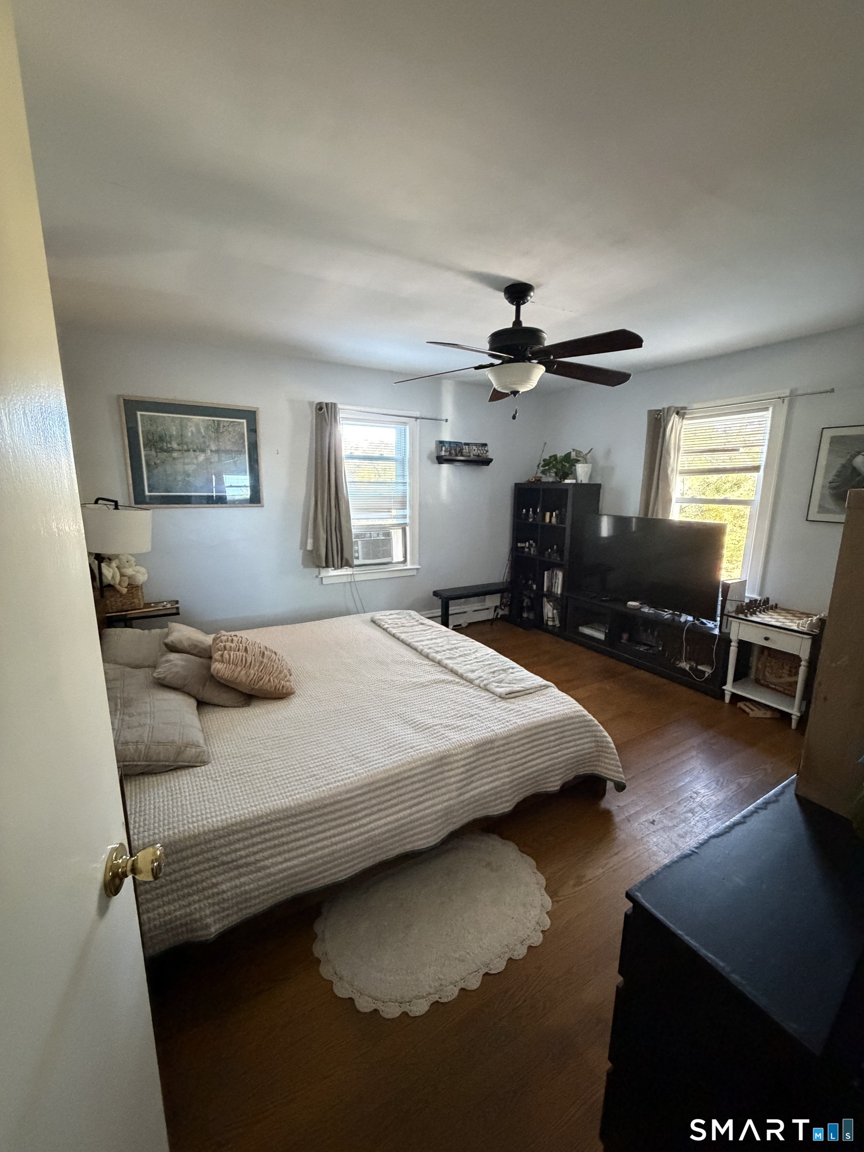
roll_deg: -0.6
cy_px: 576
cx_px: 432
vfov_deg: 102.1
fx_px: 466
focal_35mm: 14
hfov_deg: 85.7
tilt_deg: -11.1
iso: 1000
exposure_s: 1/40
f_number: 2.2
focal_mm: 2.22
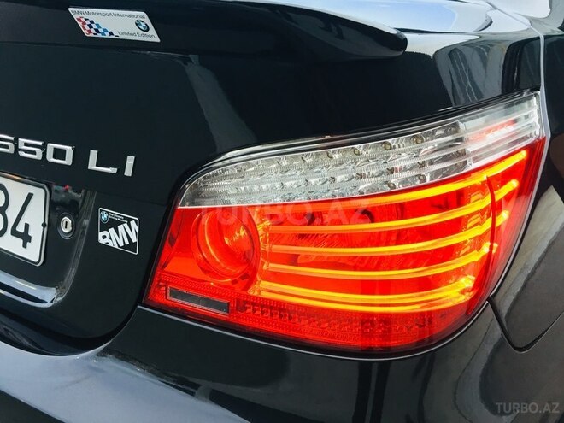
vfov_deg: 48.2
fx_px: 472
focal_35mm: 29
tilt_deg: -19.4
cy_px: 212
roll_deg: -1.6
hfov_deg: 61.7
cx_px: 282
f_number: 2.2
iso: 50
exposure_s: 1/33
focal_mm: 4.15
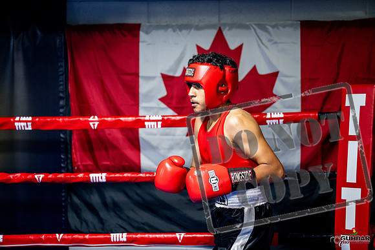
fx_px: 969
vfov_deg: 14.7
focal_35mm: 93
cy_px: 125
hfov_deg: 21.9
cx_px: 188
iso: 4000
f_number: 2
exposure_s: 1/800
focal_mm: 93
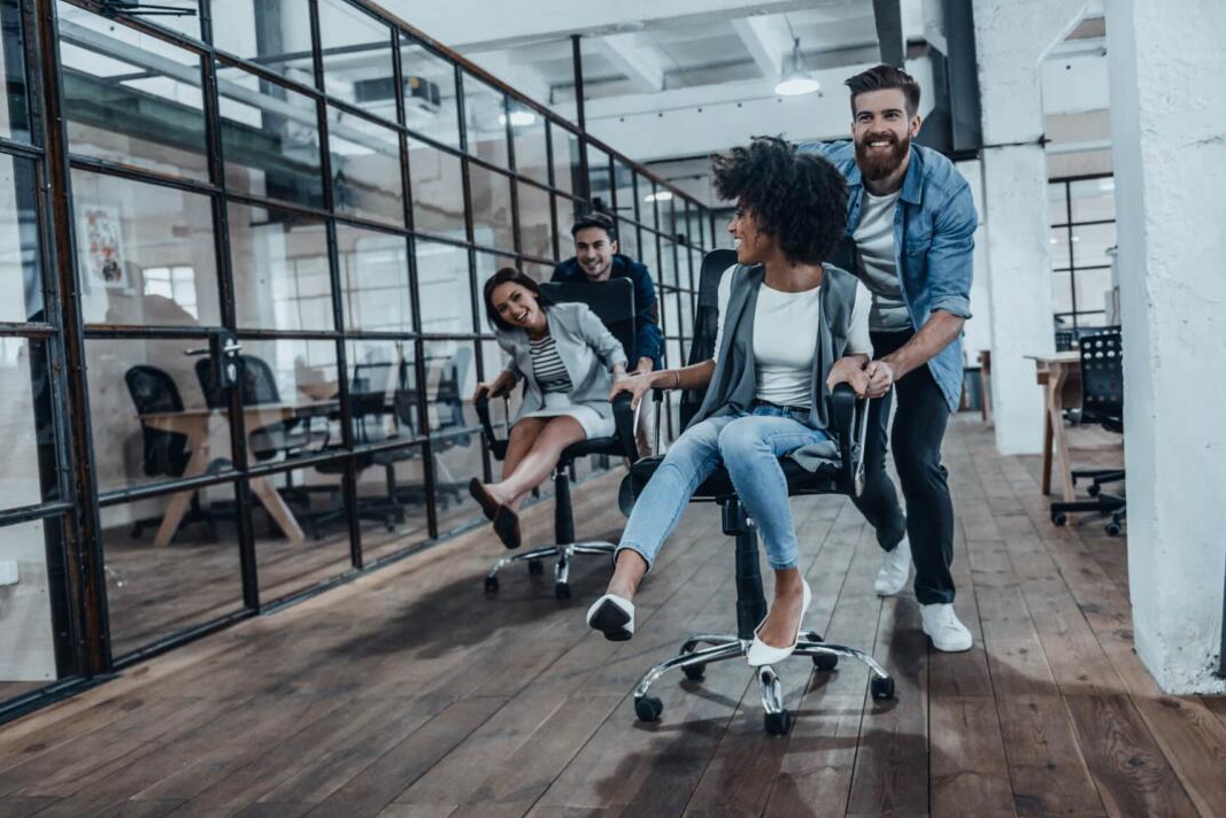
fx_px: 1226
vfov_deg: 36.9
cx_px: 651
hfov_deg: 53.1
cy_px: 390
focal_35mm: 36
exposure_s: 1/80
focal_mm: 32
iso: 640
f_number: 2.8
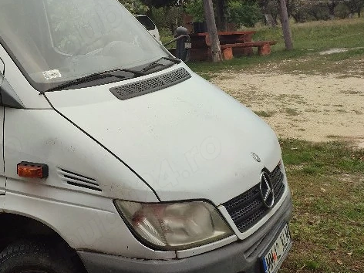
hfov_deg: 32.8
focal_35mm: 53
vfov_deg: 26.2
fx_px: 557
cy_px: 3
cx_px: -10
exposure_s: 1/100
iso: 77
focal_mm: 6.04
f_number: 1.9
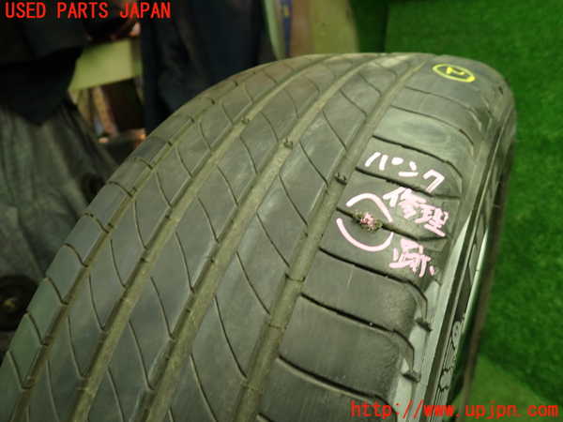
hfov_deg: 69.4
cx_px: 282
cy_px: 211
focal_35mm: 25
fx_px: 407
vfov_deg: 54.9
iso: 200
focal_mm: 4.5
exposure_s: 1/40
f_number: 2
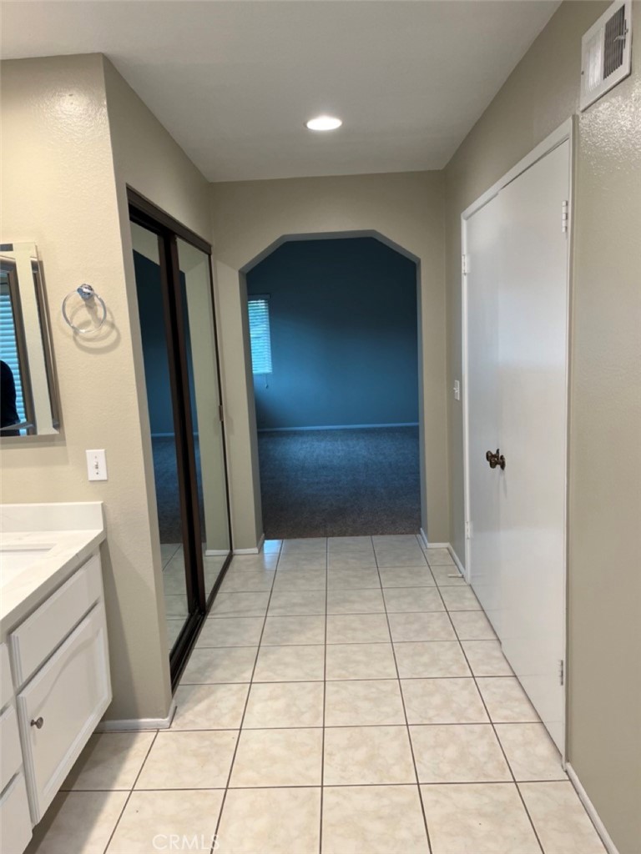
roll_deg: +2.5
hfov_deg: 53.1
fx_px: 642
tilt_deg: -8.9
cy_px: 427
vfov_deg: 67.3
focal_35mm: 26
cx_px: 320
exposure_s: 1/120
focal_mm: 5.1
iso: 100
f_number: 1.6
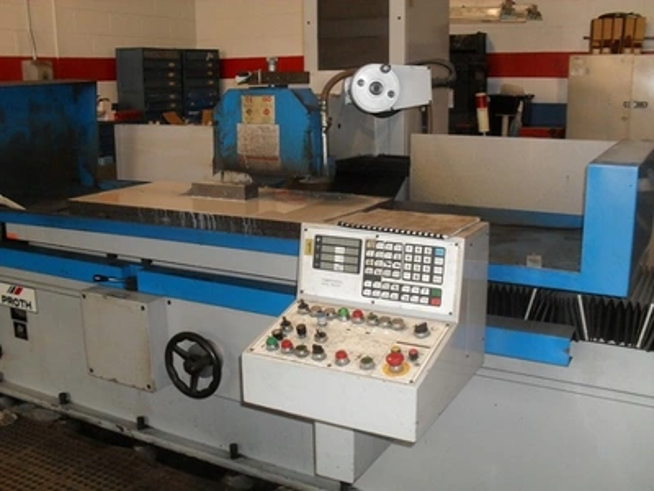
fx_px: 661
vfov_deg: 40.7
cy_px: 246
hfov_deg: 52.6
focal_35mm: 35
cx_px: 327
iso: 200
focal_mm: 6.3
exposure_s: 1/45
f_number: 3.2
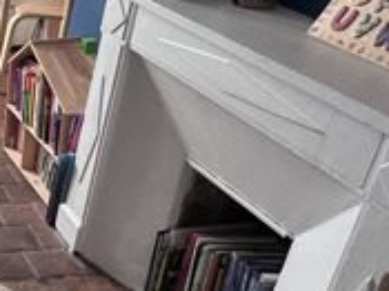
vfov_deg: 22.9
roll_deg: -0.5
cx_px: -245
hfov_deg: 22.6
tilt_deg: -23.6
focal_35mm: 64
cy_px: 118
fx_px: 719
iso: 100
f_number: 2.2
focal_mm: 2.22
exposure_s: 1/99
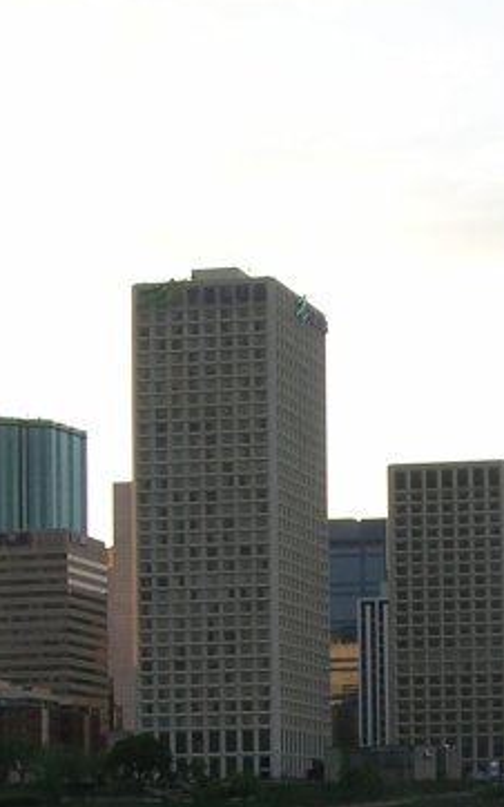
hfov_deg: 10.5
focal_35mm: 123
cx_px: 609
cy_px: 769
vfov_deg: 16.7
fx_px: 2705
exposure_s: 1/51.4
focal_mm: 7
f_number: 5.2
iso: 50
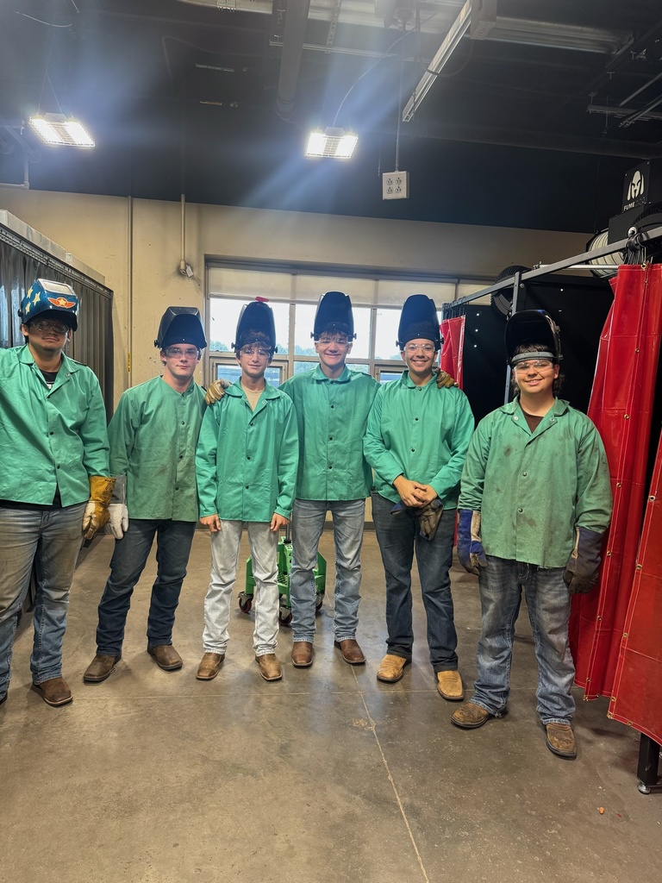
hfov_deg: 56.8
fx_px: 612
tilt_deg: -6.3
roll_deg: -2.5
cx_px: 331
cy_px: 442
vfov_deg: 71.6
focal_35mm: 24
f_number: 1.78
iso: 160
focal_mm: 6.76
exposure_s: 1/120
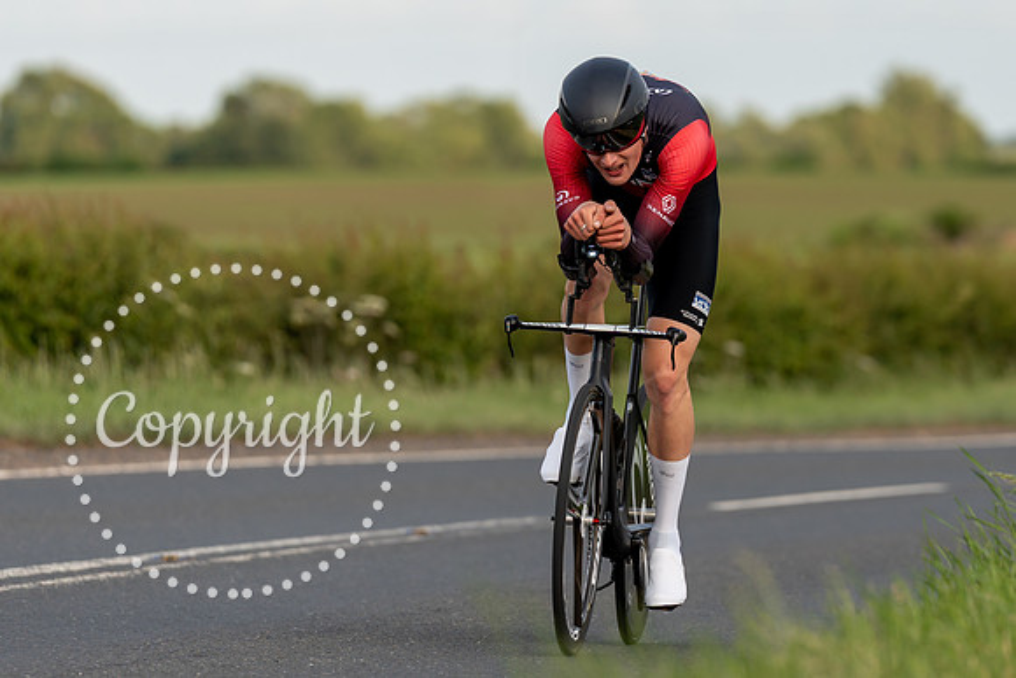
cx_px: 654
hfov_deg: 5.5
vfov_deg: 3.7
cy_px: 305
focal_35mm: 373
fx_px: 10532
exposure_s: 1/1000
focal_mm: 197
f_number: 3.2
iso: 160
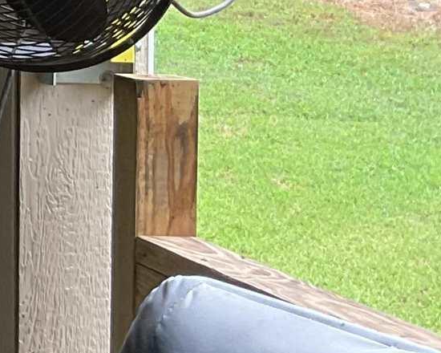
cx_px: -724
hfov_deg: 10.1
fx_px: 2062
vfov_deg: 9.6
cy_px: -91
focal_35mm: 158
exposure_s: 1/120
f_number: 1.8
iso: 40
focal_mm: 3
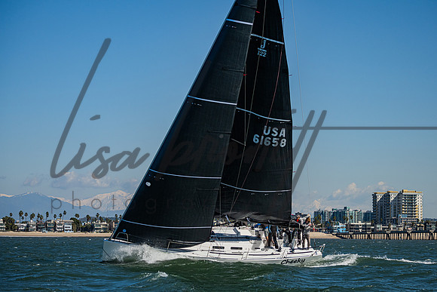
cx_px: 227
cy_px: 146
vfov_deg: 11.1
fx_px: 1498
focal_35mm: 123
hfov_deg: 16.6
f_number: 5.6
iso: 400
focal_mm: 115
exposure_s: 1/6400
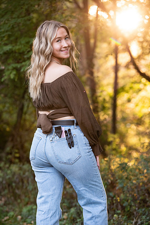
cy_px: 112
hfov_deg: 11.4
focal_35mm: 120
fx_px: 750
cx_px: 75
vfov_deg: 17.1
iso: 1250
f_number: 4
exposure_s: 1/250
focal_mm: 120
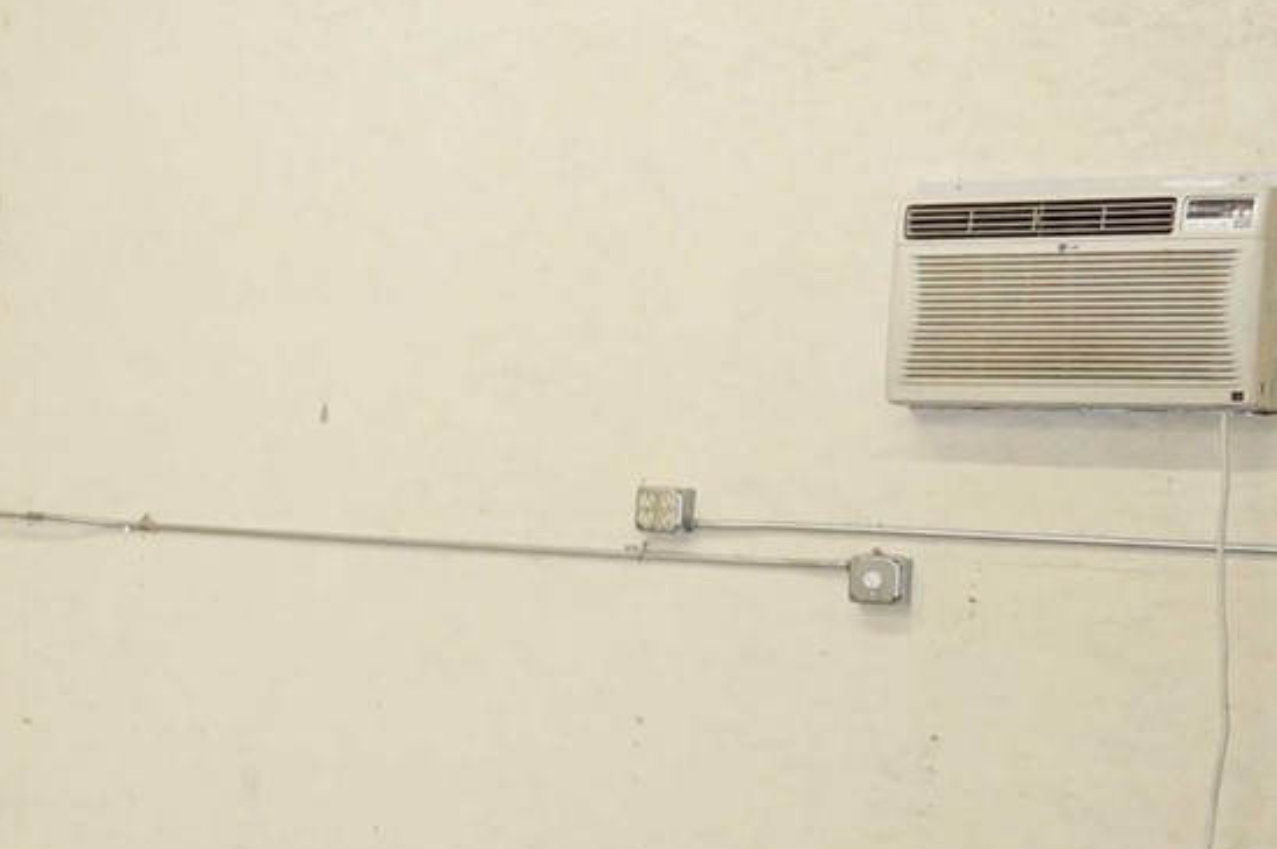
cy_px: 552
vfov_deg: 14.4
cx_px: -1215
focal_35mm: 95
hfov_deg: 16.7
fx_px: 3367
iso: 500
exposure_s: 1/60
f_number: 4
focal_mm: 16
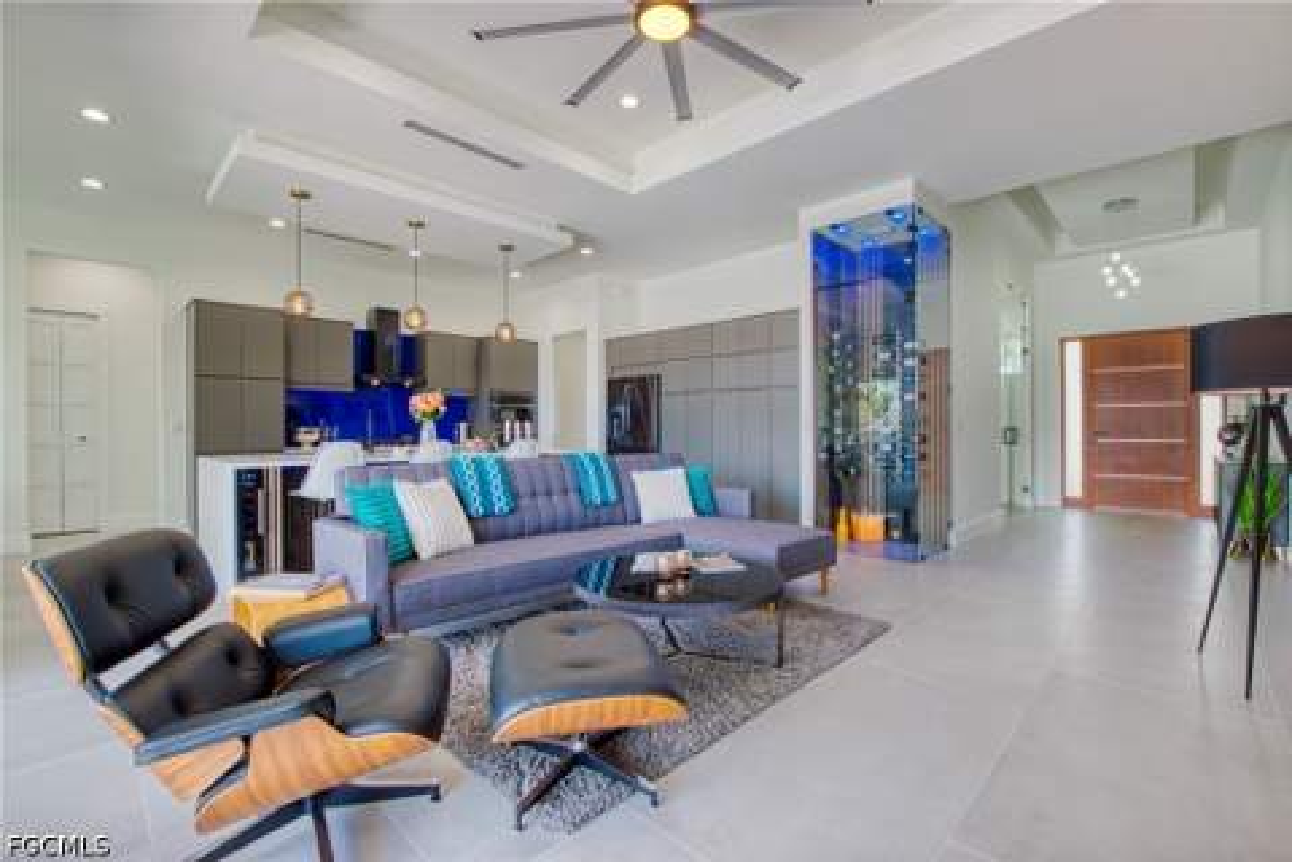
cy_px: 431
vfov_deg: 77.3
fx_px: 538
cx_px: 646
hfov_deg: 100.4
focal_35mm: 15
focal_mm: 10
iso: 200
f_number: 8
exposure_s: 1/25
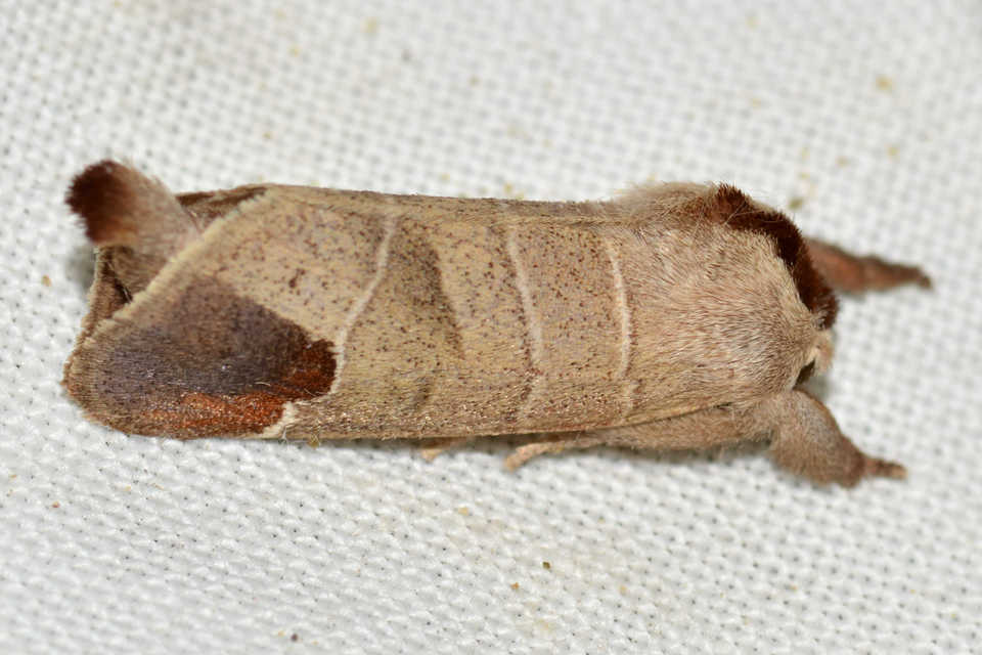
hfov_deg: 13.7
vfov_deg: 9.1
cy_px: 328
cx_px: 491
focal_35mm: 150
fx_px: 4091
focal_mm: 100
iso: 100
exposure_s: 1/60
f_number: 20
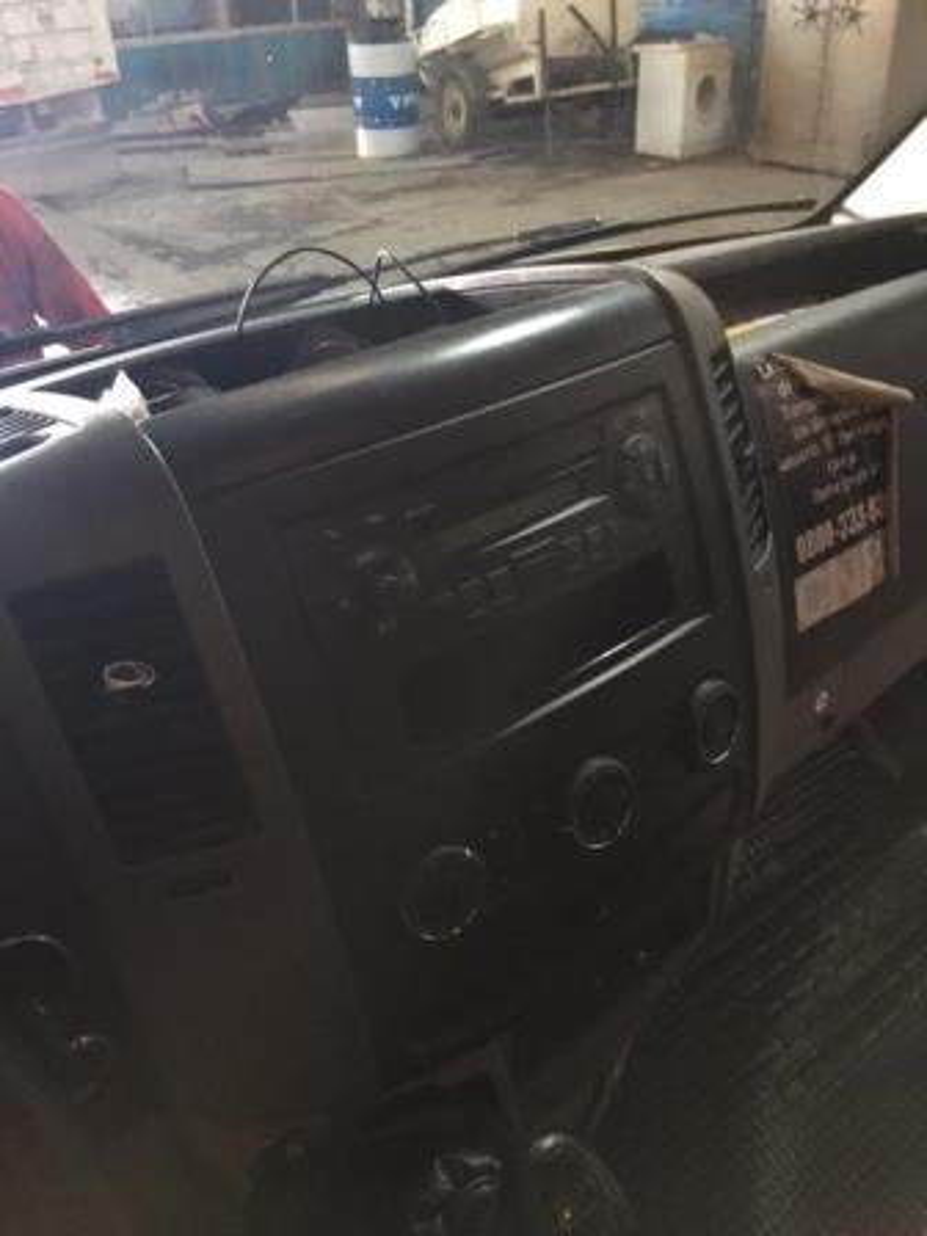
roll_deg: +1.4
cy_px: 618
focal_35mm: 29
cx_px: 464
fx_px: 1035
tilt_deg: -31.4
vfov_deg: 61.7
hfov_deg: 48.2
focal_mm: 4.15
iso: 500
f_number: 2.2
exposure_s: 1/17
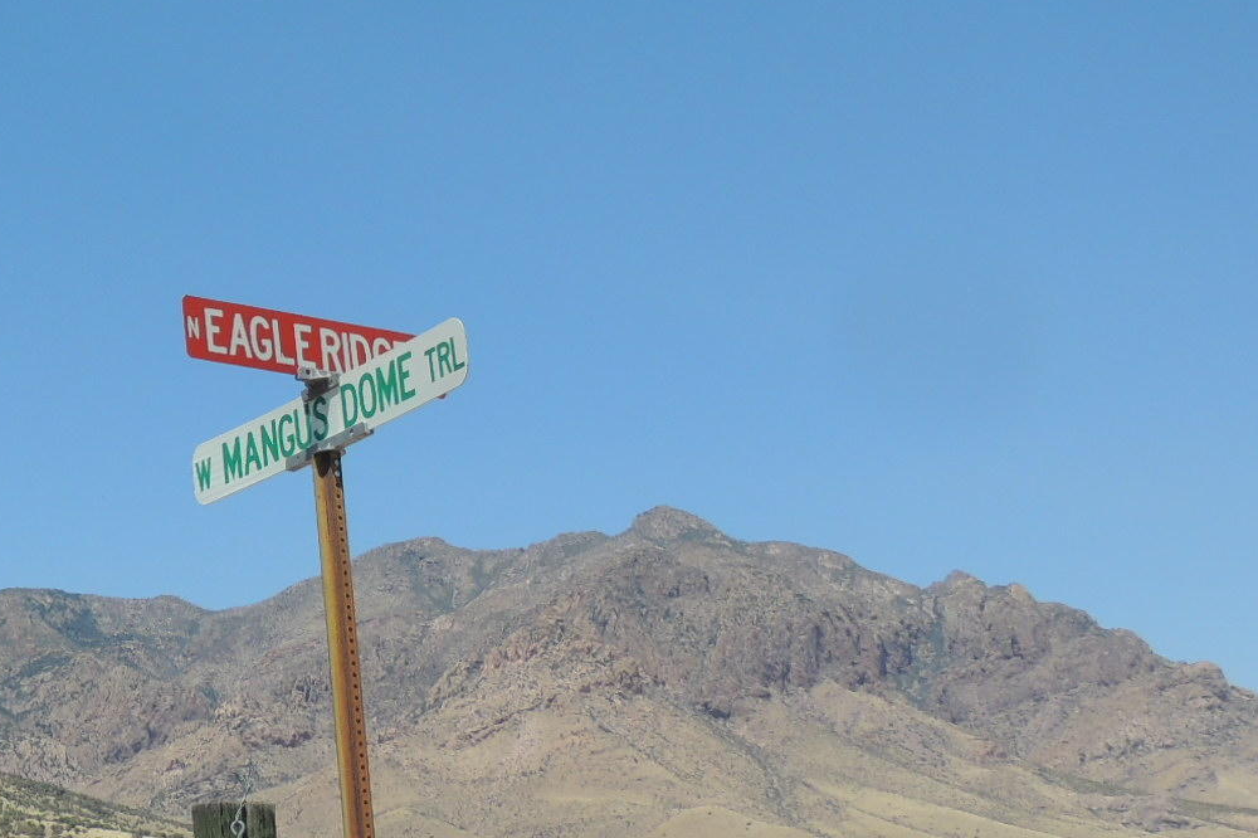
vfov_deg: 17.4
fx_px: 2725
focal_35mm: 78
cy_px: 279
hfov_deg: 24.3
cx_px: -120
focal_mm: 5.8
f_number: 3.2
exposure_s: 1/1250
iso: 100
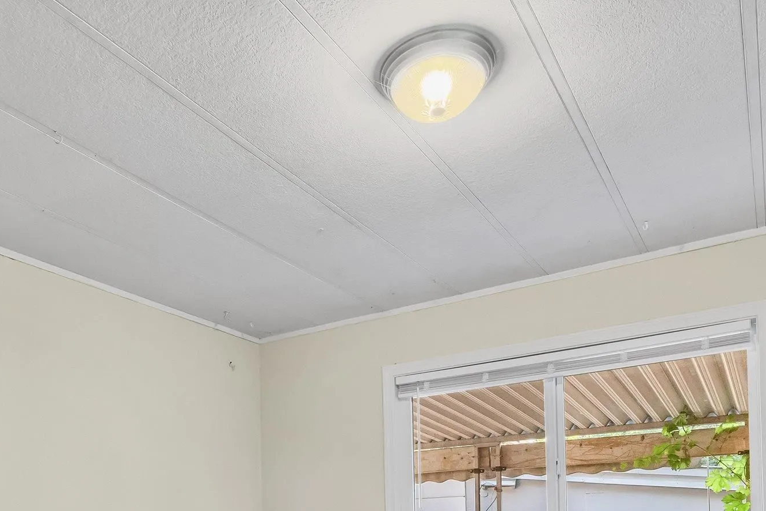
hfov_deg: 59.0
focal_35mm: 31
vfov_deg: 36.8
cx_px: 269
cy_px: 534
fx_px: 663
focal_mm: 9
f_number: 10
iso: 250
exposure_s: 3.2
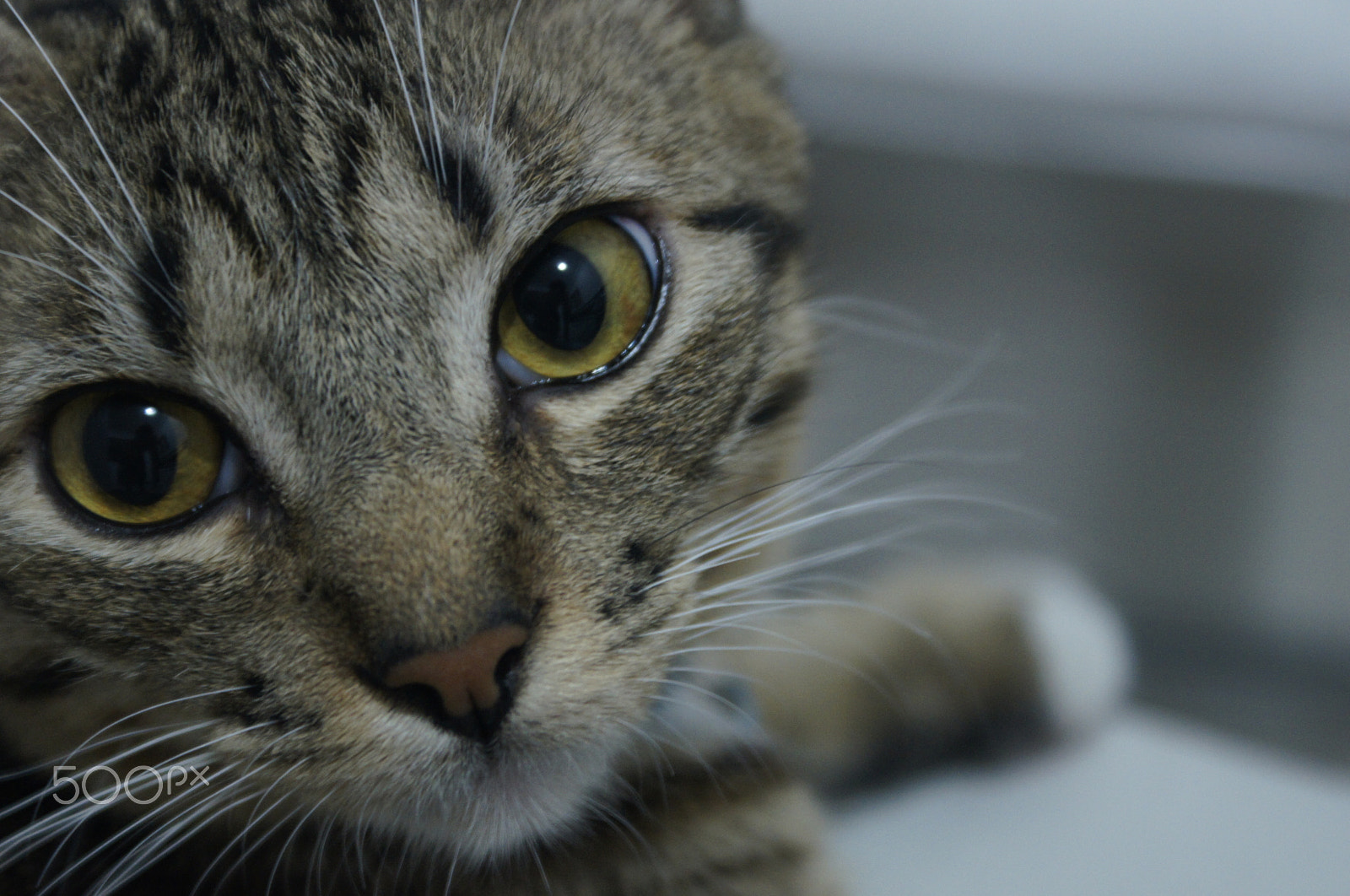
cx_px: 675
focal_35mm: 105
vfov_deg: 13.0
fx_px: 3932
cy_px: 448
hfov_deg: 19.5
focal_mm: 70
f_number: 5.6
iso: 1600
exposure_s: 1/15
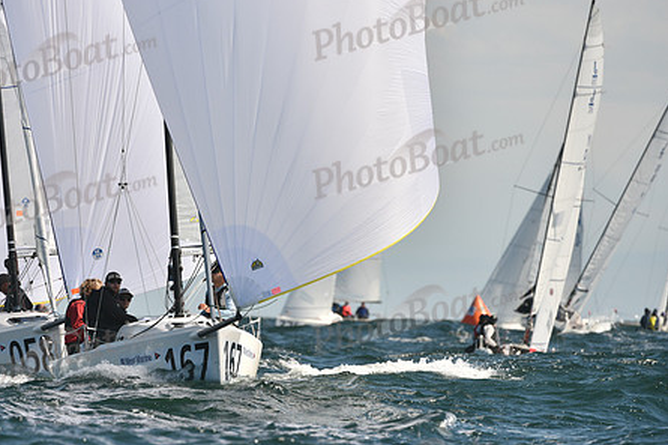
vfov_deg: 2.6
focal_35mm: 522
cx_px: 236
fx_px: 9679
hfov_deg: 4.0
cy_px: 259
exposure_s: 1/1250
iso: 250
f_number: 6.3
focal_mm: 400
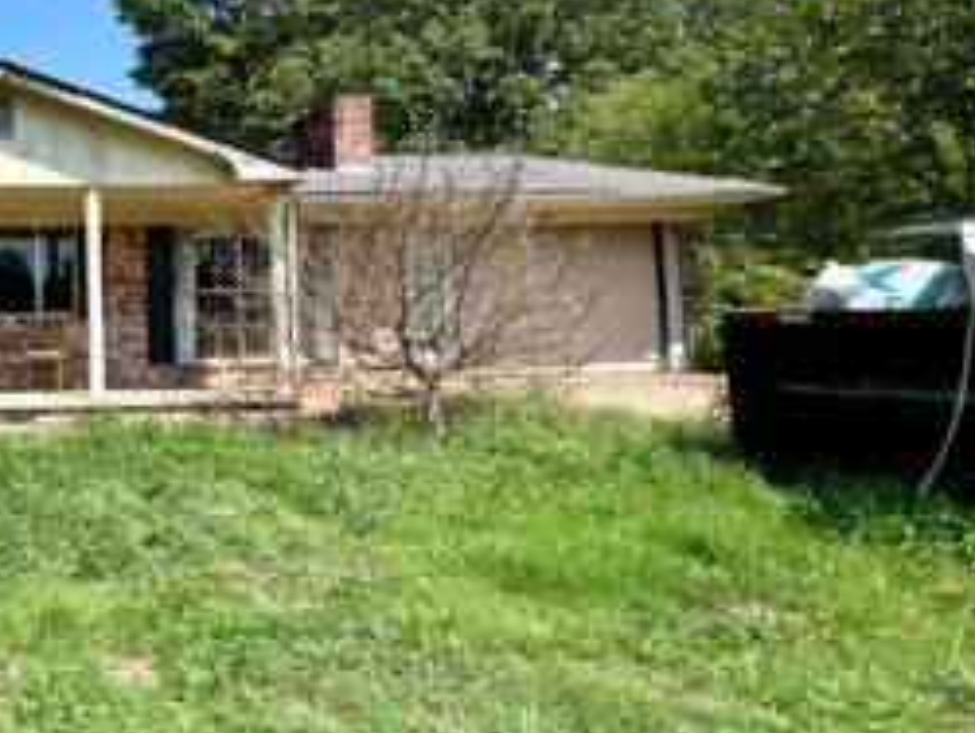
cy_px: 310
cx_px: 4
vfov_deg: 52.9
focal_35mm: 26
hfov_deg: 53.3
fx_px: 733
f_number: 1.8
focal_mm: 1.57
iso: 32
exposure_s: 1/935
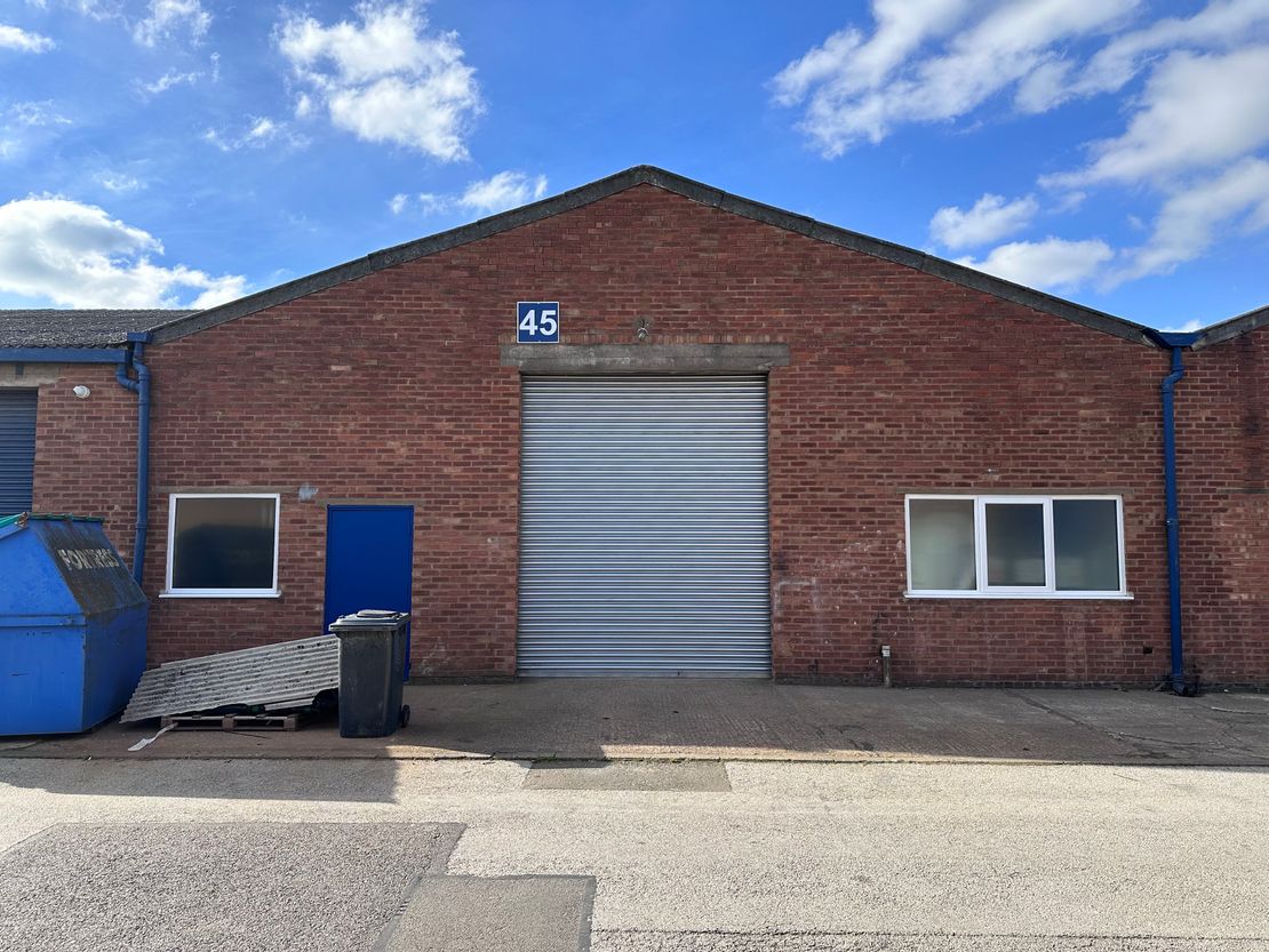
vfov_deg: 56.8
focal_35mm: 24
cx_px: 634
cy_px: 476
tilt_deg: +5.0
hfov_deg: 71.6
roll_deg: +0.1
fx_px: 880
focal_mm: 6.86
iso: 80
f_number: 1.78
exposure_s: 1/2732
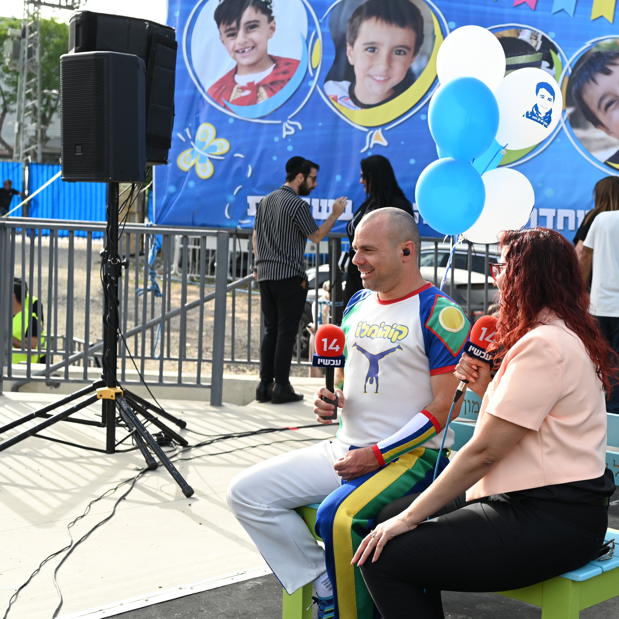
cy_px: 284
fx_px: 1214
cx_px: 623
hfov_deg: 27.0
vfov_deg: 28.6
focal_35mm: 60
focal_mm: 35
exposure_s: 1/320
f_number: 4
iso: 100
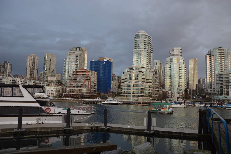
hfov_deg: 67.4
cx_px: 116
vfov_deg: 47.9
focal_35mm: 27
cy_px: 77
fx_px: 173
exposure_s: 1/80
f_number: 4.5
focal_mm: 18
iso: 400
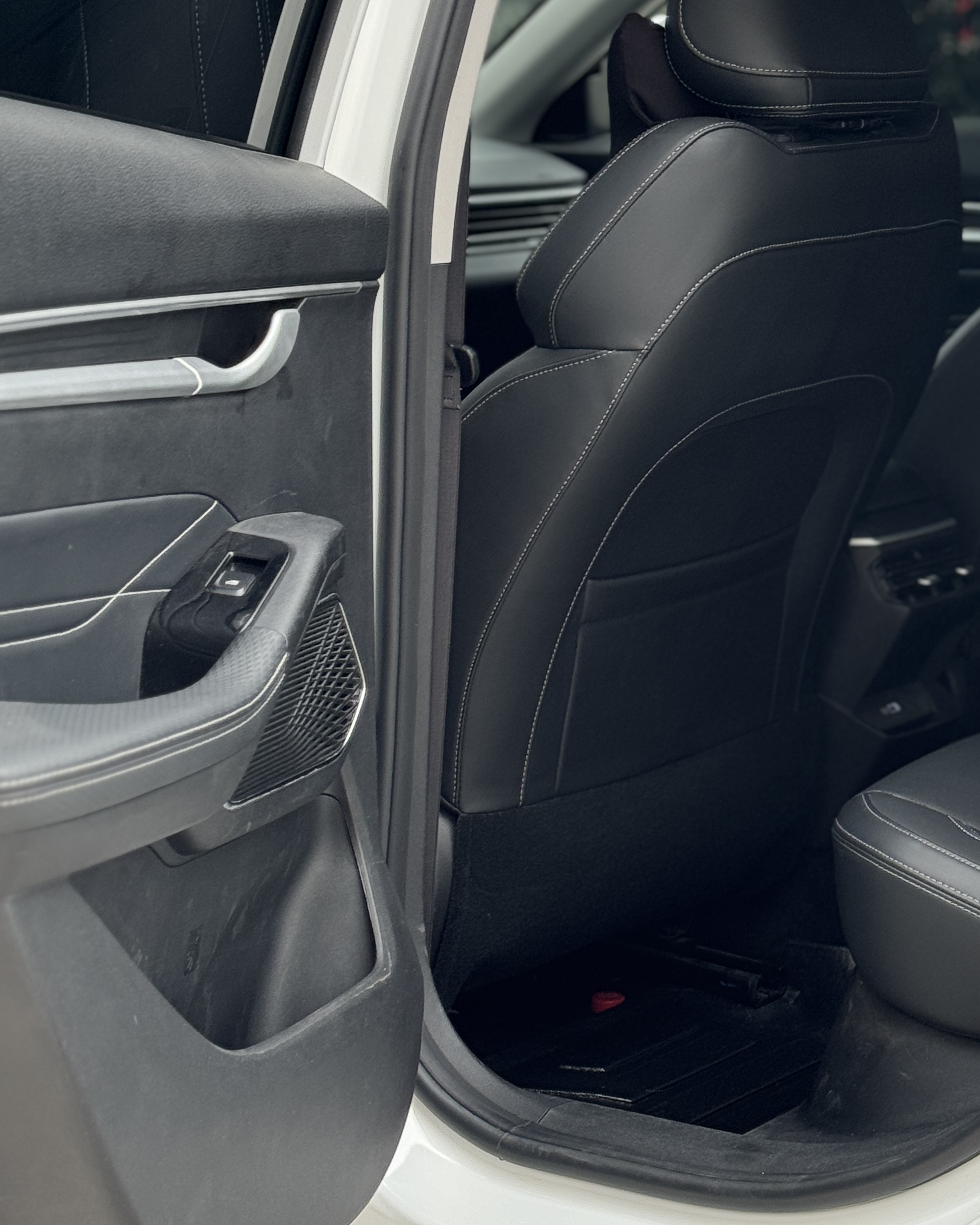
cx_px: 840
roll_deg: +0.4
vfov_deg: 21.7
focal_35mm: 88
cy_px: 479
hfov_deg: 17.3
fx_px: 3191
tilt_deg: -7.6
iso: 64
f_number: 1.78
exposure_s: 1/142
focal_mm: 6.86
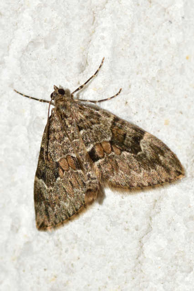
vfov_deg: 13.7
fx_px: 1214
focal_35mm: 150
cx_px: 97
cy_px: 146
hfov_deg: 9.1
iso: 100
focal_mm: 100
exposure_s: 1/200
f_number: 20
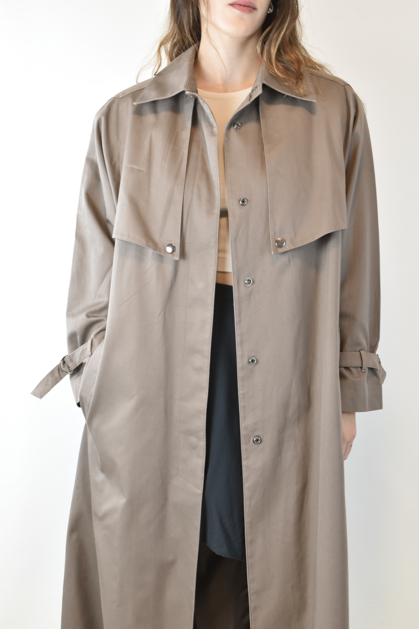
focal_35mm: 52
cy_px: 314
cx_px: 210
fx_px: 916
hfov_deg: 25.8
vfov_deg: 37.9
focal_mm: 35
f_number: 13
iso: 640
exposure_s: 1/13
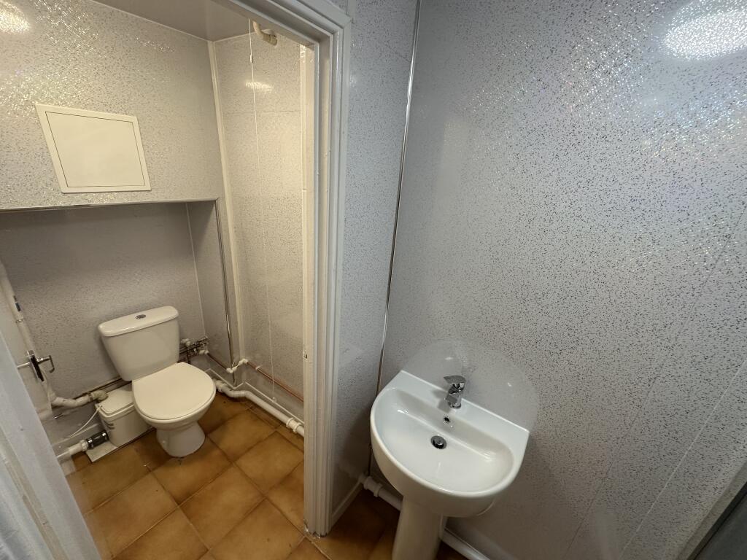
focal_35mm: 14
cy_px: 280
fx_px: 302
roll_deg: -4.6
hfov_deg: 102.1
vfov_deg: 85.7
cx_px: 374
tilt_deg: -21.0
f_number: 2.2
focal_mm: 2.22
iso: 200
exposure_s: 1/100
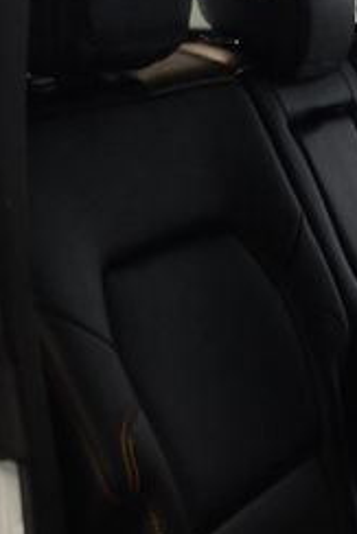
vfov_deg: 22.8
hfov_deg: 14.4
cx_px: 523
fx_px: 1322
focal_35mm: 89
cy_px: 346
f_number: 3.8
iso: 3200
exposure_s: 1/125
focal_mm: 23
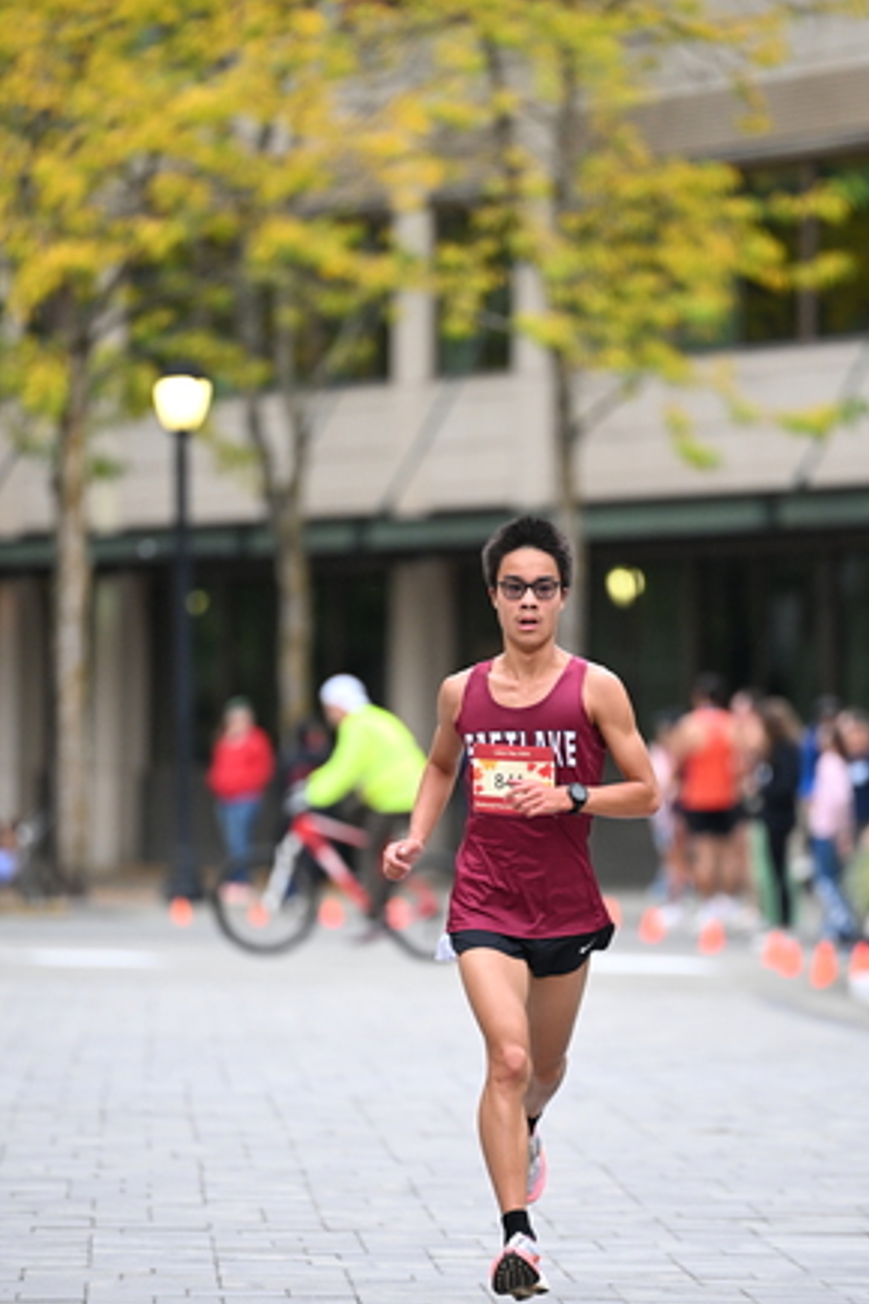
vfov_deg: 8.1
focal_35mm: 253
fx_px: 9160
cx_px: 520
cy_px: 749
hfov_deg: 5.4
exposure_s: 1/800
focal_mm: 200
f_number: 2.8
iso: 1600
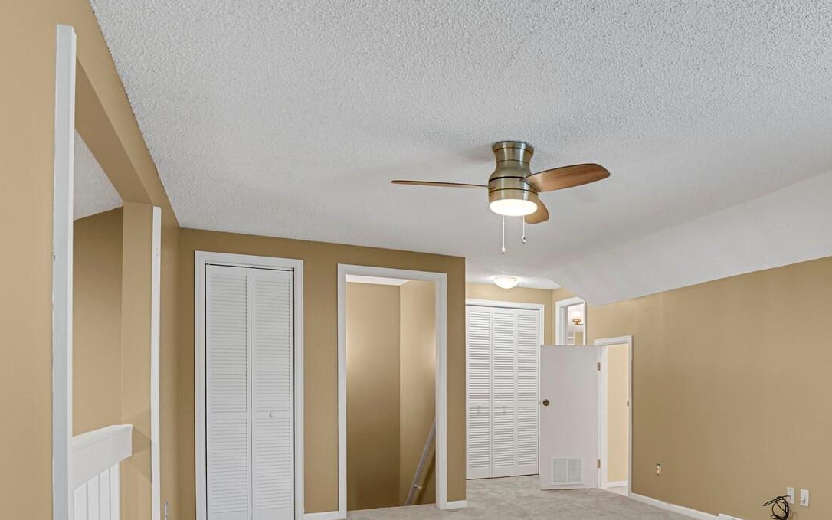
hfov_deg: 65.3
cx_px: 596
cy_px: 390
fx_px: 612
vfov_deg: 44.5
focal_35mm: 27
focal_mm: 18
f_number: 8
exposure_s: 1/20
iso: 11400
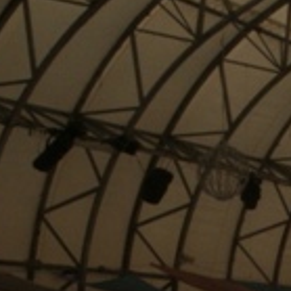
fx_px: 1398
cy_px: 396
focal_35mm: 147
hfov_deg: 11.7
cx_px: 304
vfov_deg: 11.5
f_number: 5.6
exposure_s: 1/320
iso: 100
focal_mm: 6.3
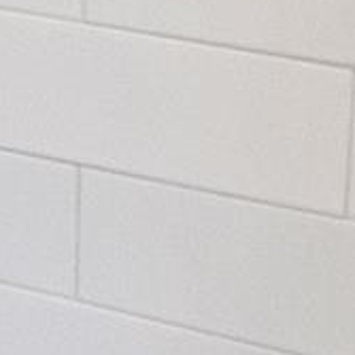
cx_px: -276
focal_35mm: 211
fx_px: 2448
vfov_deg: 8.2
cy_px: -64
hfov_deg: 8.0
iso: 400
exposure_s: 1/125
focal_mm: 18
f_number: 5.6
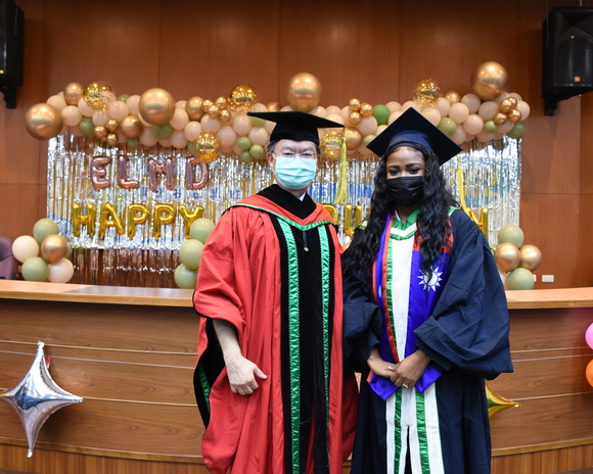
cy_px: 236
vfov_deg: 43.4
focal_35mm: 34
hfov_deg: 52.8
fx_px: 597
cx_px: 296
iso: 1000
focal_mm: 20
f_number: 3.5
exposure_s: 1/50
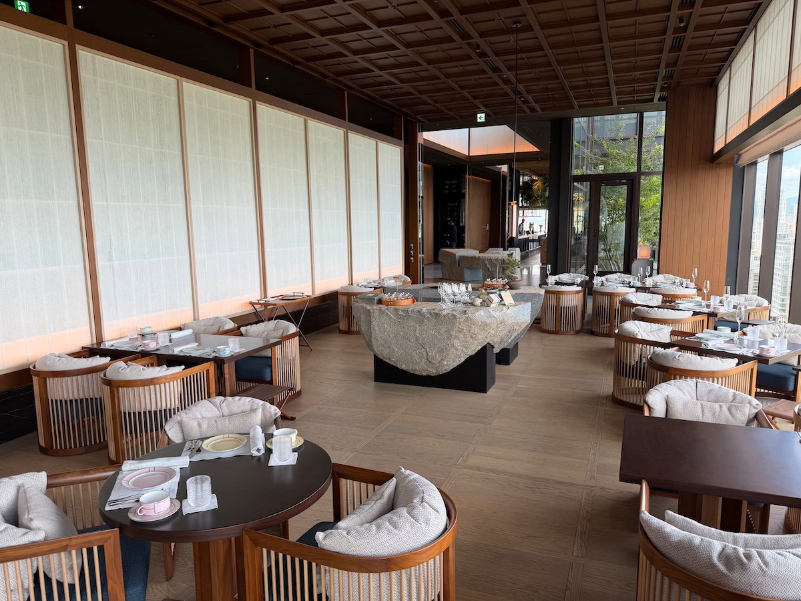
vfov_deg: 56.8
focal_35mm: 24
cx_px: 400
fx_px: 555
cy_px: 300
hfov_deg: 71.6
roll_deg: +0.7
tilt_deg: -9.1
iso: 64
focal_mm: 6.76
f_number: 1.78
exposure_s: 1/189
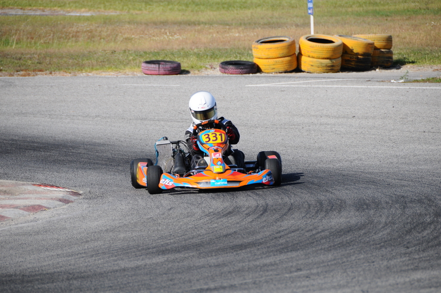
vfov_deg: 4.6
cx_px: 220
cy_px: 146
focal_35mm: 300
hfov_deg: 6.9
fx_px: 3670
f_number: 5.6
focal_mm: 200
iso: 400
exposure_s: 1/2000
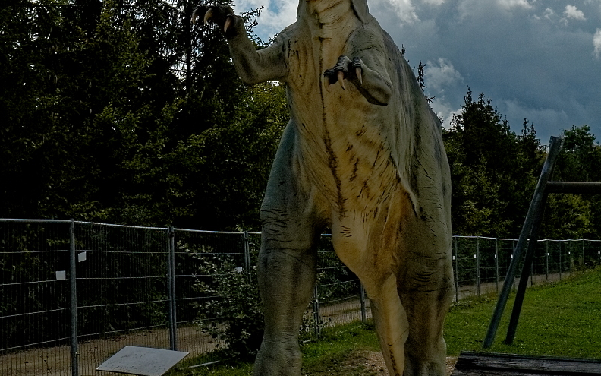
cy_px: 55
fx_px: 1441
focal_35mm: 88
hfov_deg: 23.6
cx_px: 301
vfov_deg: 14.7
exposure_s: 1/1600
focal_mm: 38
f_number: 9
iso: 320
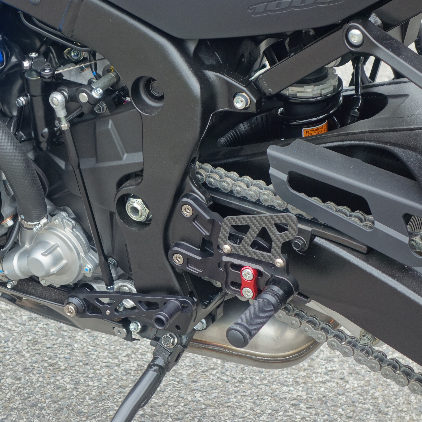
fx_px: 1338
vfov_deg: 17.9
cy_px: 211
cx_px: 135
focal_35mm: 97
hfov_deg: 17.9
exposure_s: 1/80
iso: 125
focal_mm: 28.18
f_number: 4
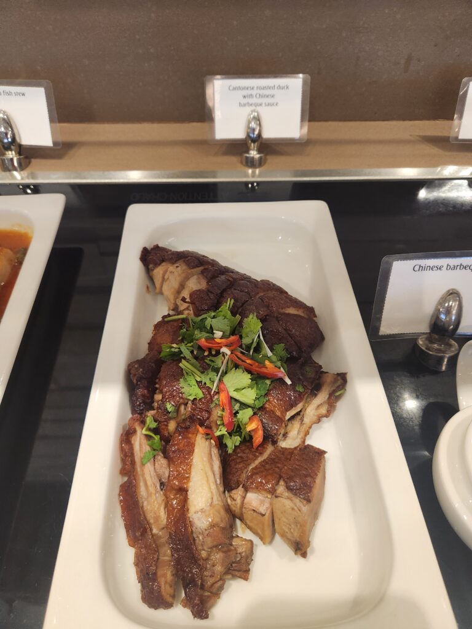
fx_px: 418
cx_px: 236
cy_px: 314
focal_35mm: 23
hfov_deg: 58.9
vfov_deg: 73.9
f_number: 1.8
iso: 500
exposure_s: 1/100
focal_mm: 5.4
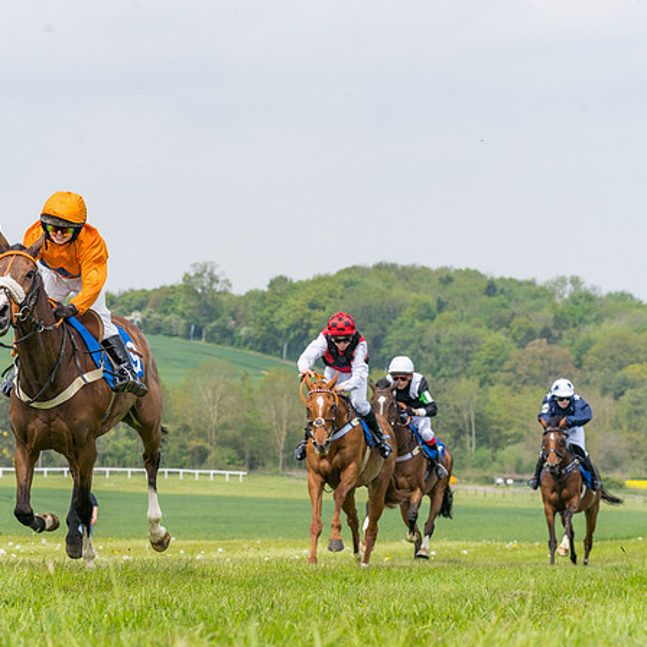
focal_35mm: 173
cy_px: 324
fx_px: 3658
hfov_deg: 10.1
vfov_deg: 10.1
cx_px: 226
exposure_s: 1/2000
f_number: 9
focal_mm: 135
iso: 400
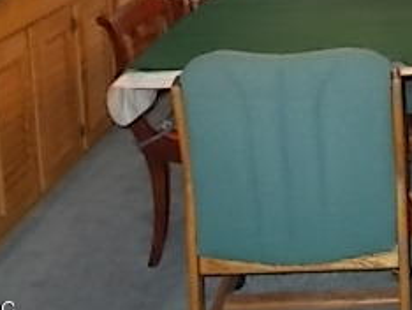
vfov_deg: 19.4
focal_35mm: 71
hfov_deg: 25.9
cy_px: -79
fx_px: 846
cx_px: 416
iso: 250
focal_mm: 4.6
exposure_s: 1/25
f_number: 3.2
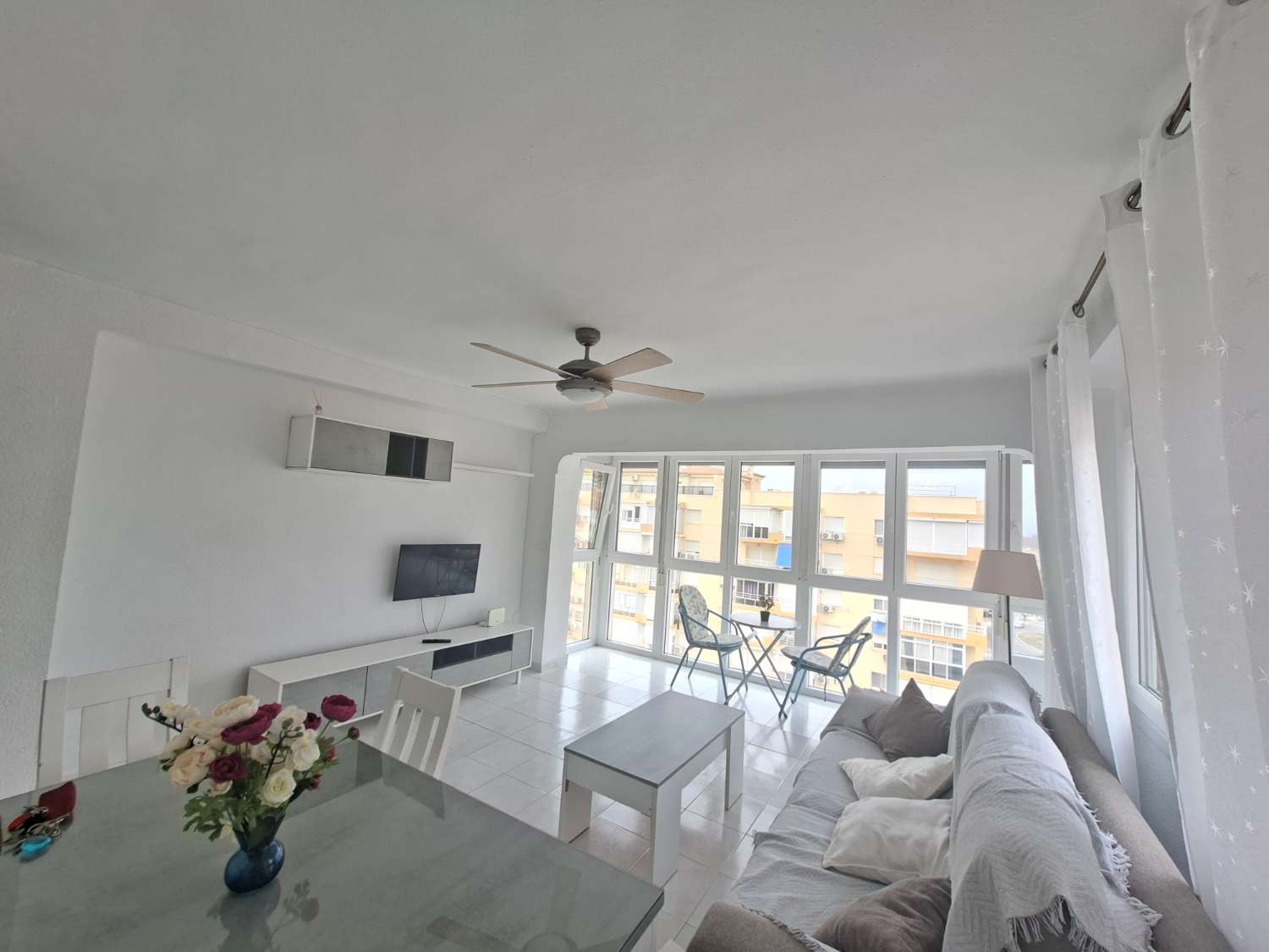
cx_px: 634
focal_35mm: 13
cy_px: 476
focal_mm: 1.74
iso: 40
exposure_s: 1/101
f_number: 2.2
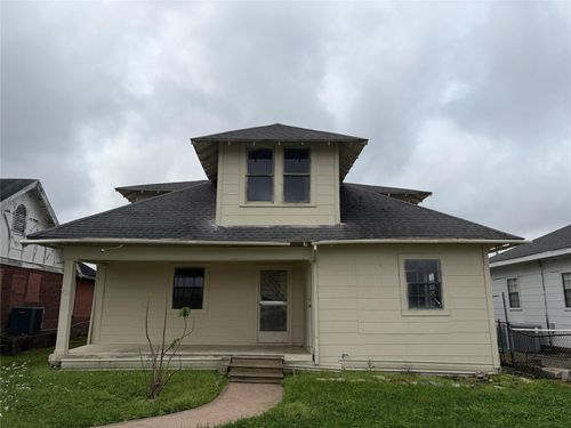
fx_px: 429
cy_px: 214
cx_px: 286
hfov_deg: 67.3
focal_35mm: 26
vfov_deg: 53.1
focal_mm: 5.96
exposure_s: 1/6329
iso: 64
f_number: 1.6
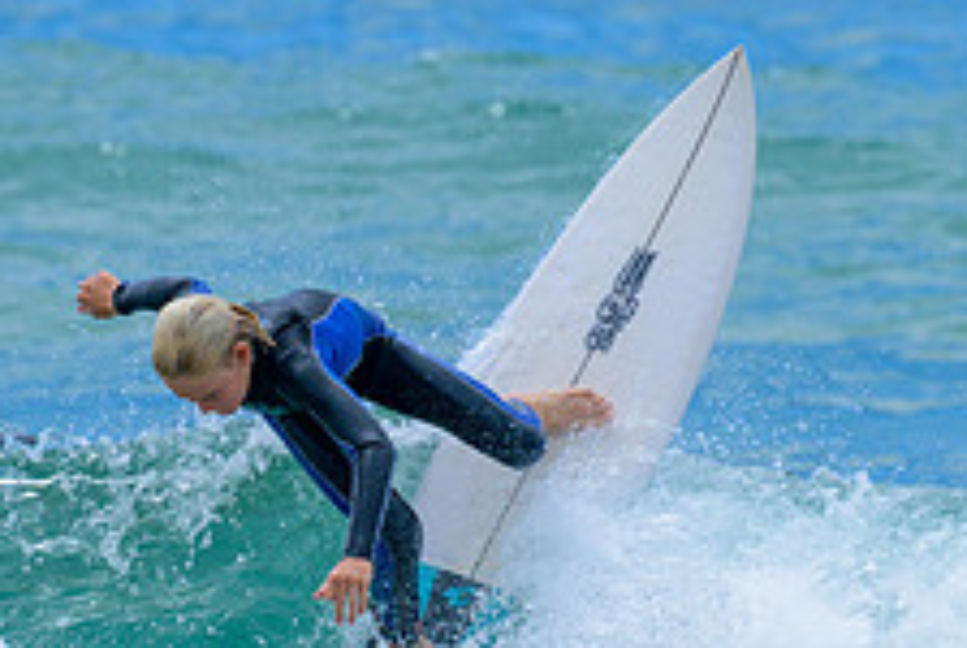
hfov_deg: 1.7
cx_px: 475
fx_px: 31791
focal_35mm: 1182
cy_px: 608
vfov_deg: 1.2
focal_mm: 410
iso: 320
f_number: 7.6
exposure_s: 1/2000
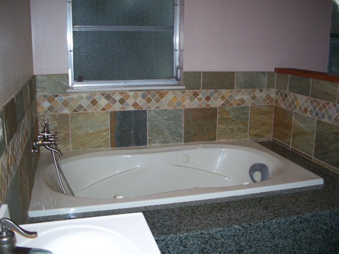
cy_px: 127
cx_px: 170
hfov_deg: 50.1
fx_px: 362
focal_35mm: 37
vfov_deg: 38.7
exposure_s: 1/60
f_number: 2.8
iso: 200
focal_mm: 7.8
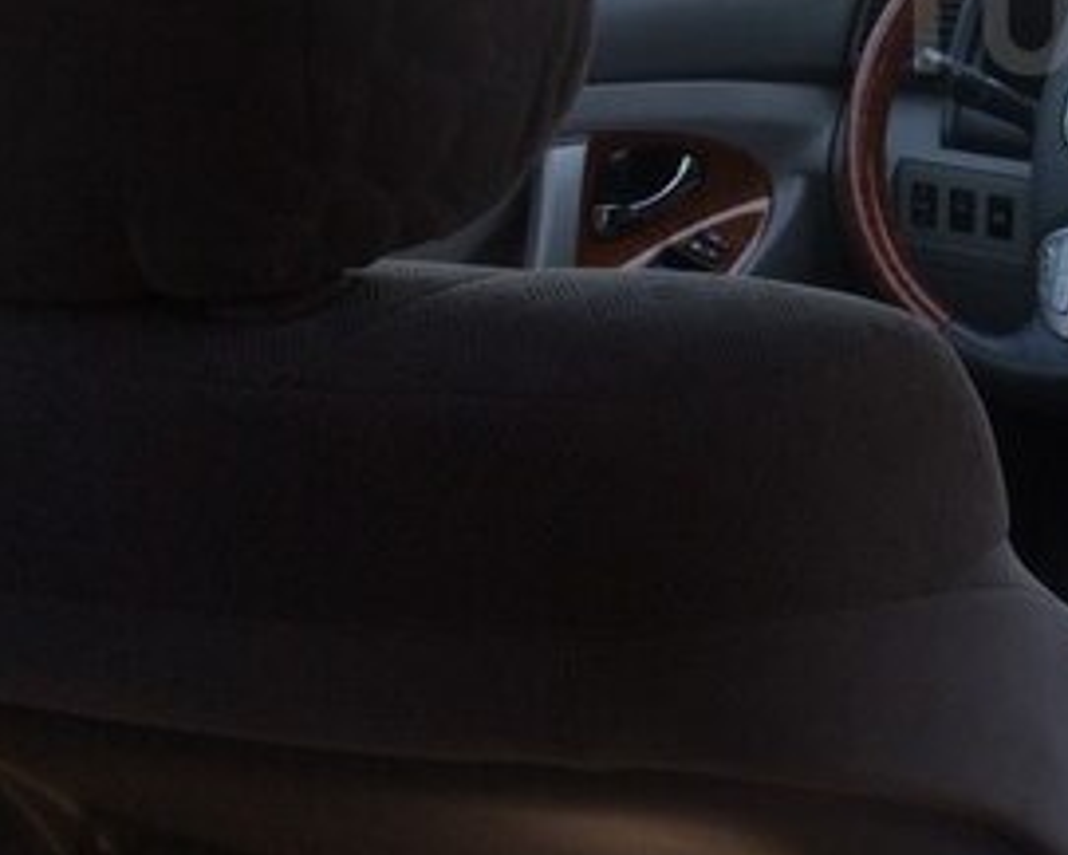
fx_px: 2182
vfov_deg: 21.5
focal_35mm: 69
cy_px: 14
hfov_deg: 24.8
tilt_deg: -12.1
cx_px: 1285
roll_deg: -0.1
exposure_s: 1/191
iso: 32
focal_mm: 4.15
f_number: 2.2
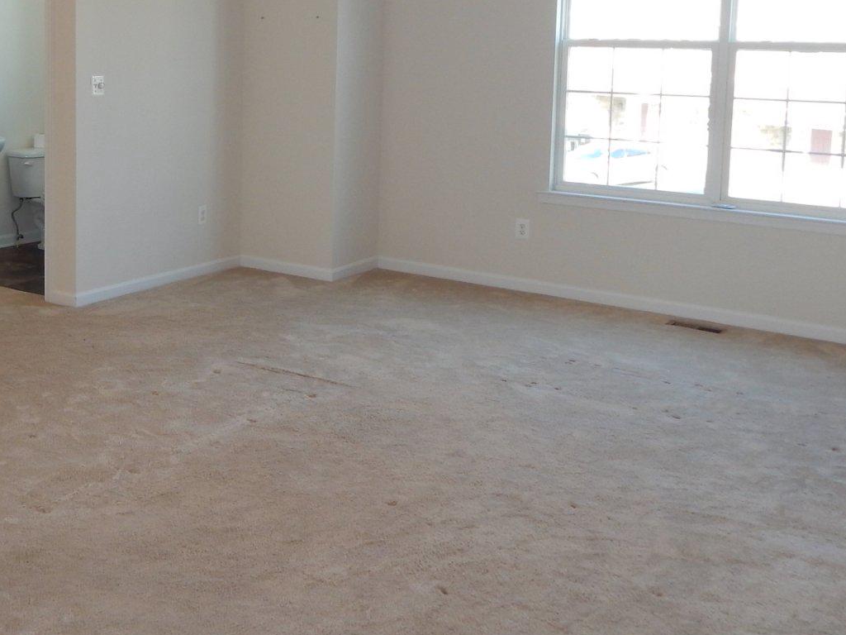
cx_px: 118
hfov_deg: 40.4
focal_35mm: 44
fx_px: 1075
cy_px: 144
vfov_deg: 32.1
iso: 125
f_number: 3
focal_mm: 4
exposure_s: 1/60
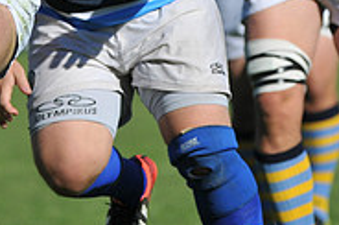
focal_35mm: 1418
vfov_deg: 1.0
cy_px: -106
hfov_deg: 1.5
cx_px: -64
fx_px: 13330
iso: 200
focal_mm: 300
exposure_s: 1/3200
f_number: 3.5
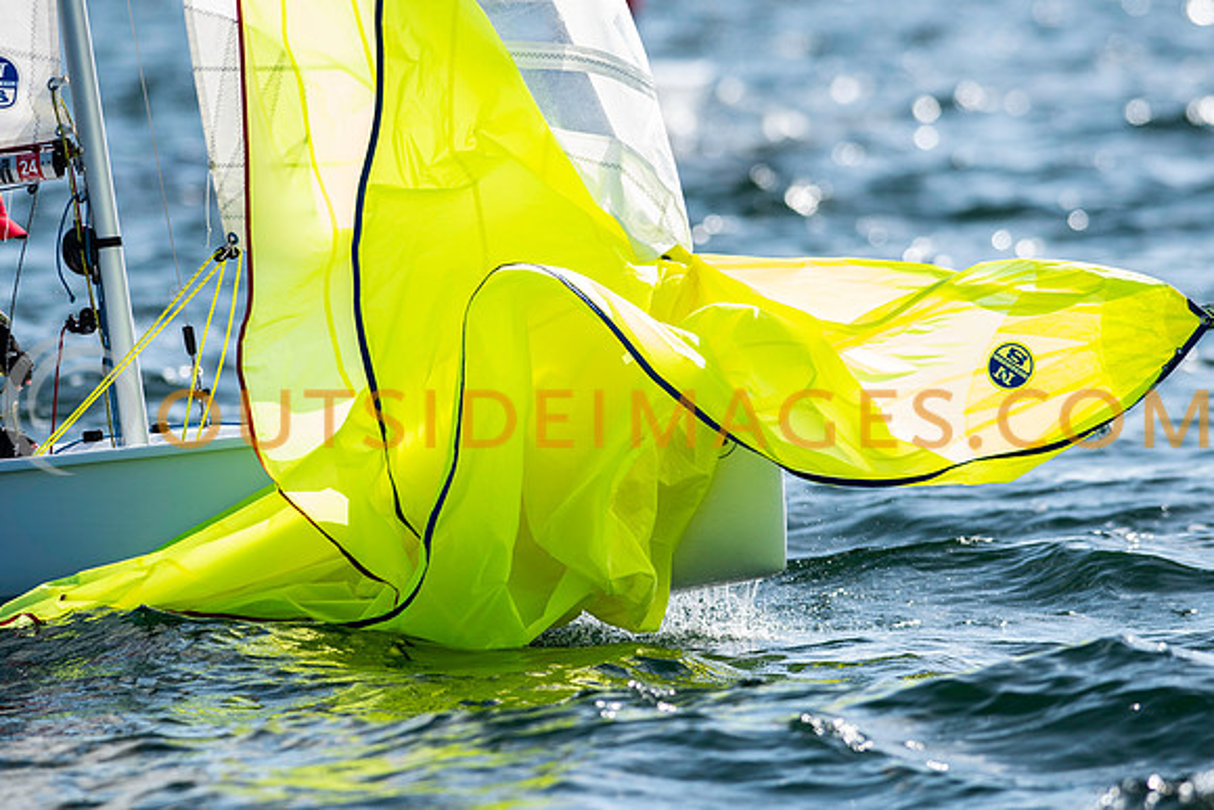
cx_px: 607
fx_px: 15178
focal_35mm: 450
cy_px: 405
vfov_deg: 3.1
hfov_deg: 4.6
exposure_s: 1/2000
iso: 200
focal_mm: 300
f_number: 5
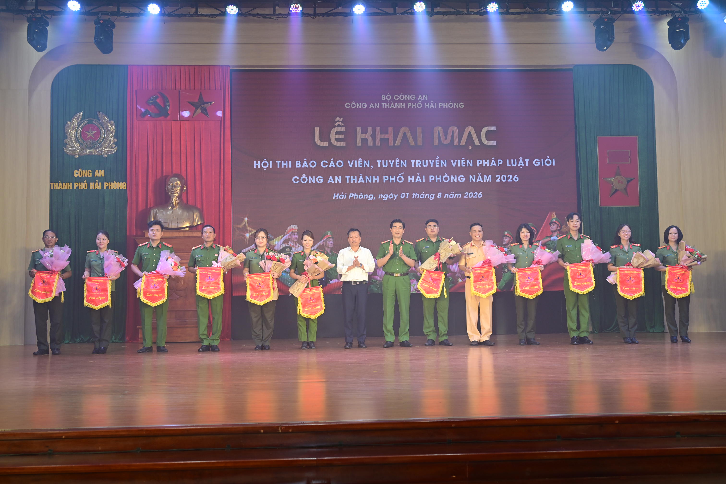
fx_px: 746
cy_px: 242
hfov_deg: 51.9
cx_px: 363
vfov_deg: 35.9
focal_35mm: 37
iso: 400
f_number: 4
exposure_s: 1/160
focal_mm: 37
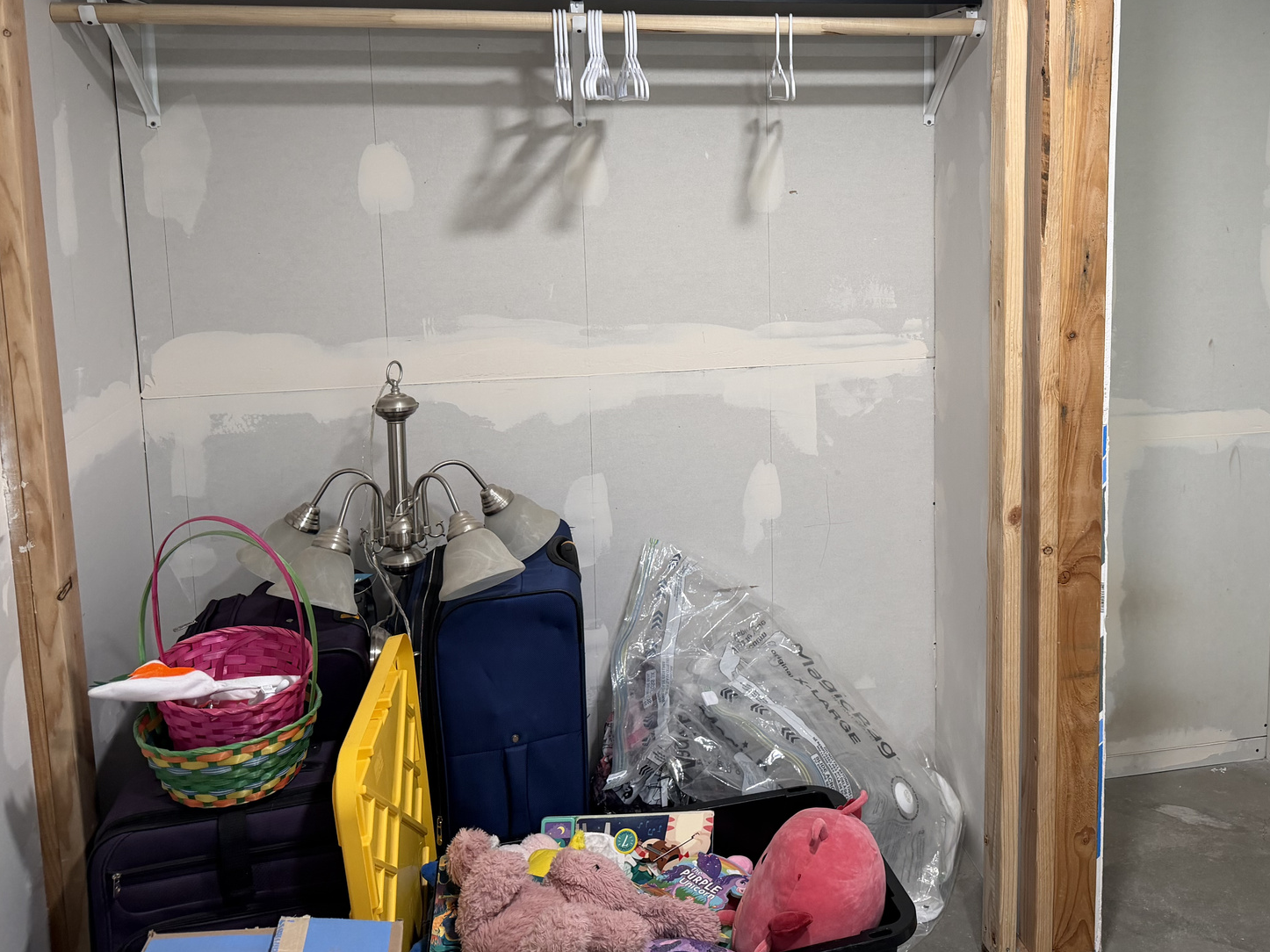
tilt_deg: -7.2
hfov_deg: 52.9
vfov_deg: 41.2
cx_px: 848
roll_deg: +1.1
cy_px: 307
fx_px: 1247
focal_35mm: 34
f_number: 1.78
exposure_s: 1/60
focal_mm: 6.76
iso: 160
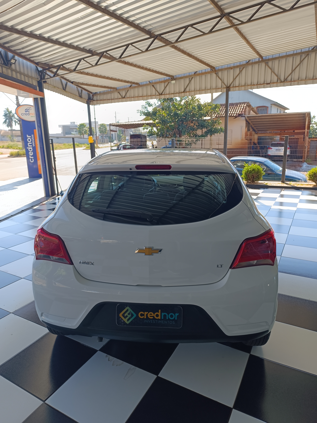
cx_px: 158
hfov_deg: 78.1
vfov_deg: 94.5
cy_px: 212
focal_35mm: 16
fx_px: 195
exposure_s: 1/120
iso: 69
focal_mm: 6.14
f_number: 1.65
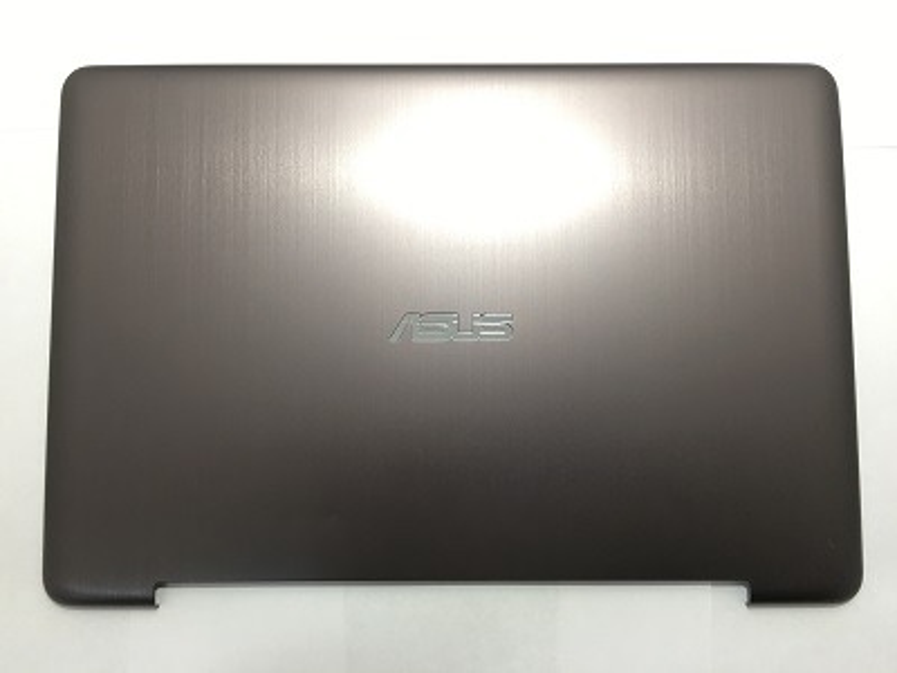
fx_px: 751
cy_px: 336
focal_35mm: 29
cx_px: 448
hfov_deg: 61.7
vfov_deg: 48.2
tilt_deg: -85.2
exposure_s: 1/33
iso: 64
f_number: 2.2
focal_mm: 4.15
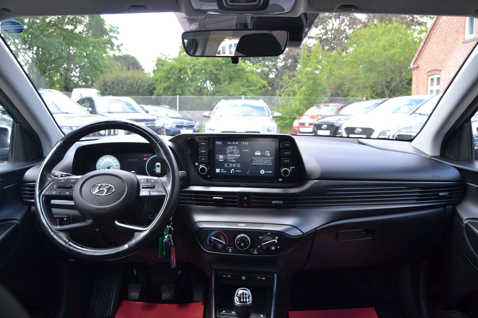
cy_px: 159
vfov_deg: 47.9
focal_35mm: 27
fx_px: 358
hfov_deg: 67.4
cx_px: 239
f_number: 5.6
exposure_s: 1/125
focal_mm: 18
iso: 400
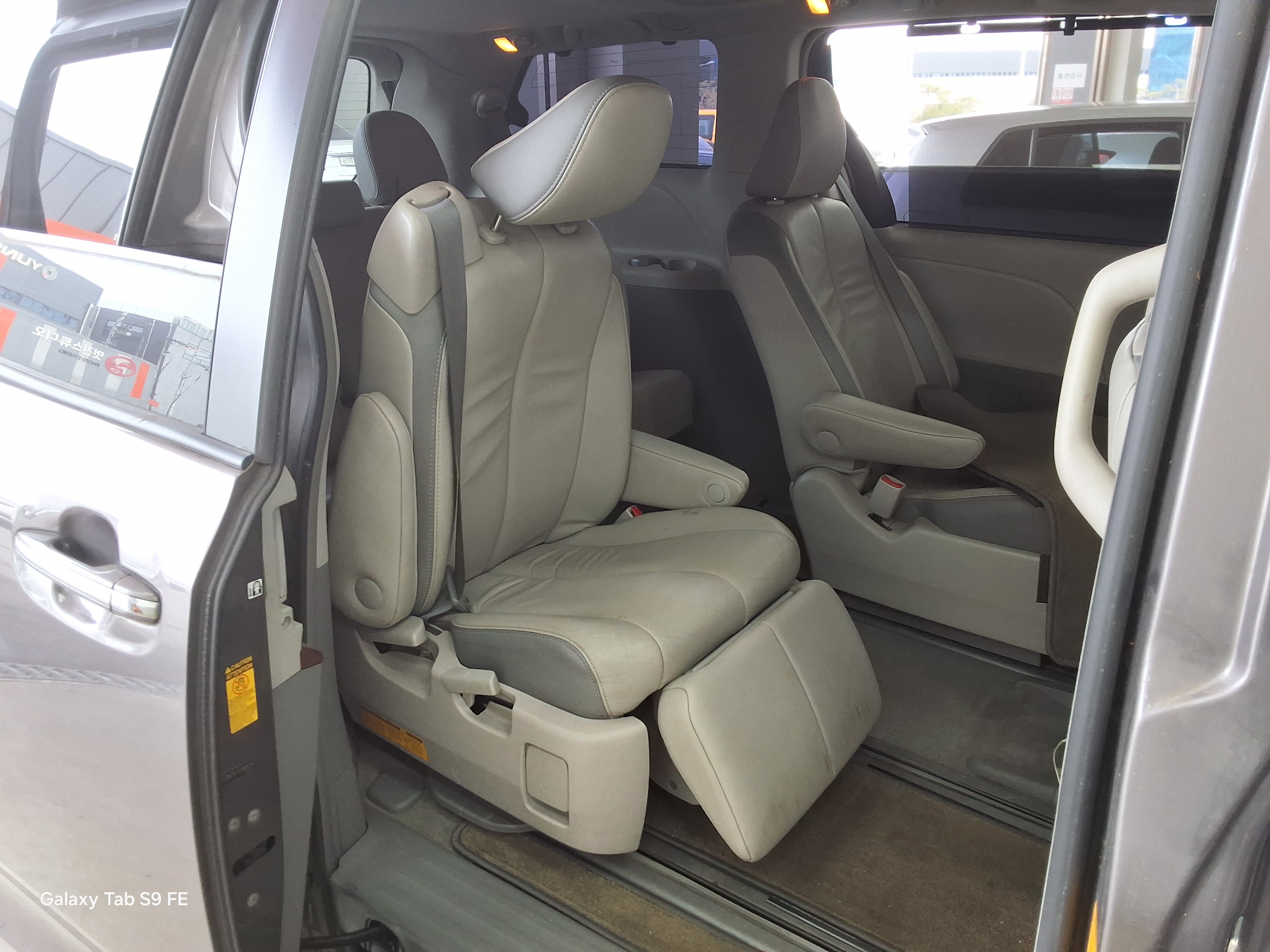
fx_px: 1027
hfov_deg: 63.4
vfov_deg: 49.7
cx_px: 635
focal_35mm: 28
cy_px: 476
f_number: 1.9
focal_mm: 2.91
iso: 64
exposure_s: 1/120
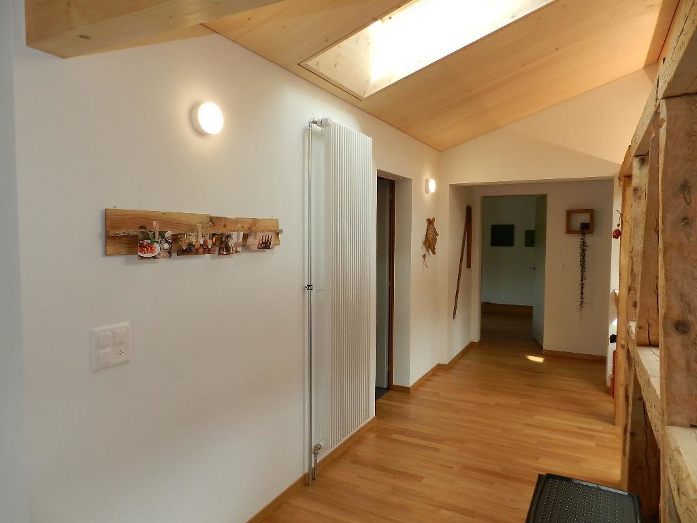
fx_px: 463
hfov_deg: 73.9
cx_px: 348
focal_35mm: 23
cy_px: 262
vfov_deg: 58.9
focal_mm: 4
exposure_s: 1/60
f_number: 3.4
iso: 160
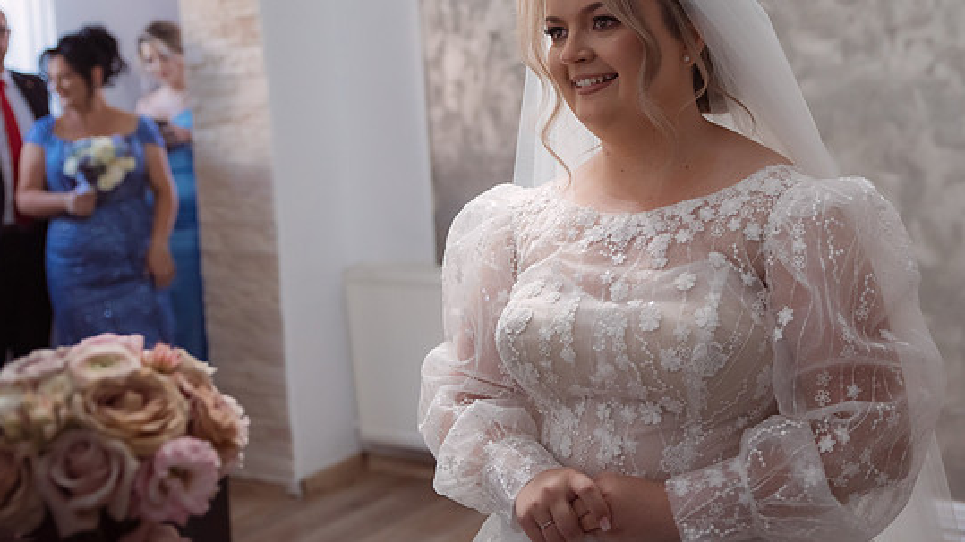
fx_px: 1484
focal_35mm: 58
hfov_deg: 35.8
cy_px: 104
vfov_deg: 20.5
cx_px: 601
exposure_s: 1/200
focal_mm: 40
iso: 1600
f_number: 2.8
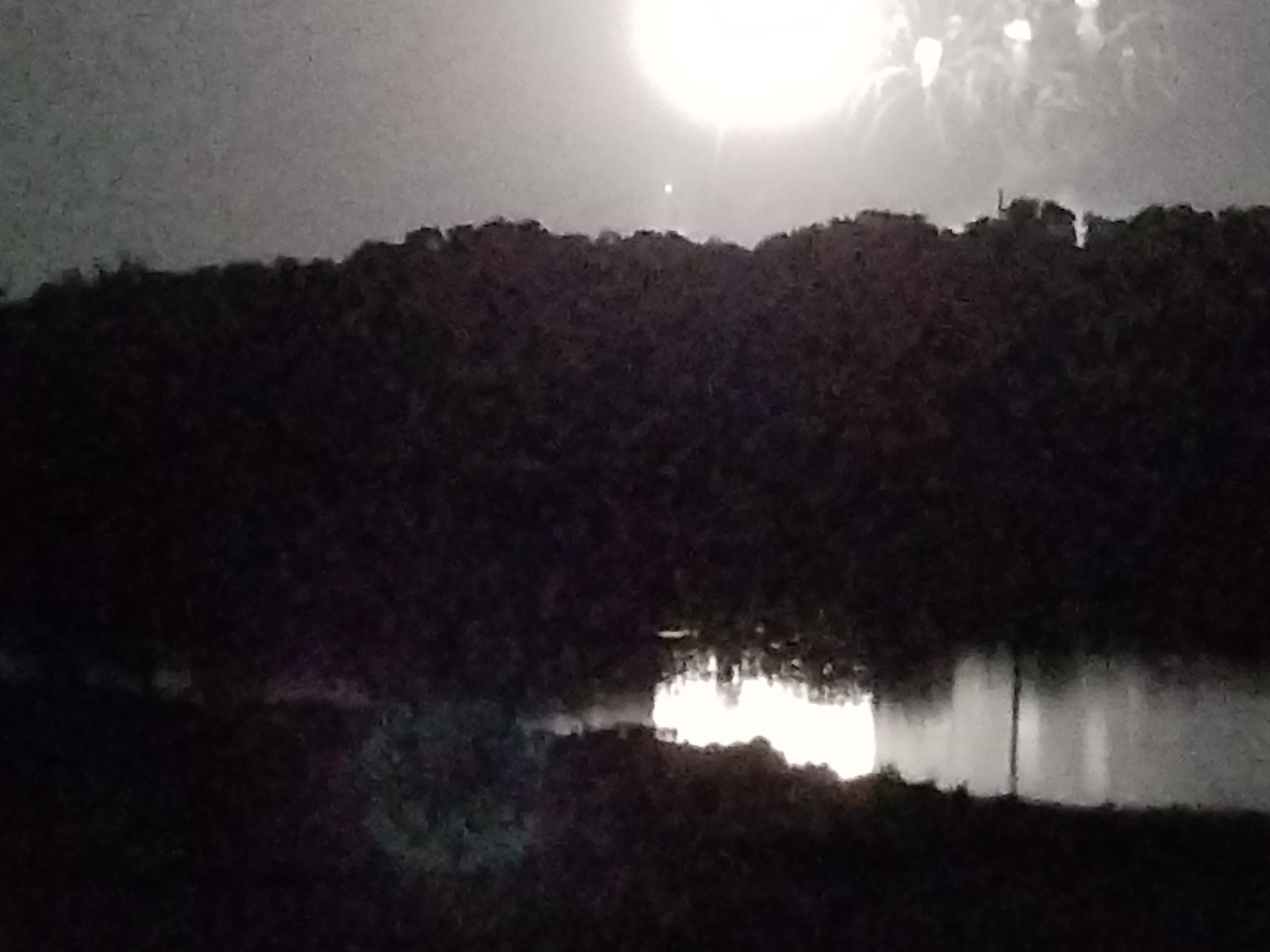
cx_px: 635
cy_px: 476
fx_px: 954
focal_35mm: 26
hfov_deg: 67.3
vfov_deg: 53.1
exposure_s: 1/4
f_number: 1.7
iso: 1250
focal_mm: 4.25
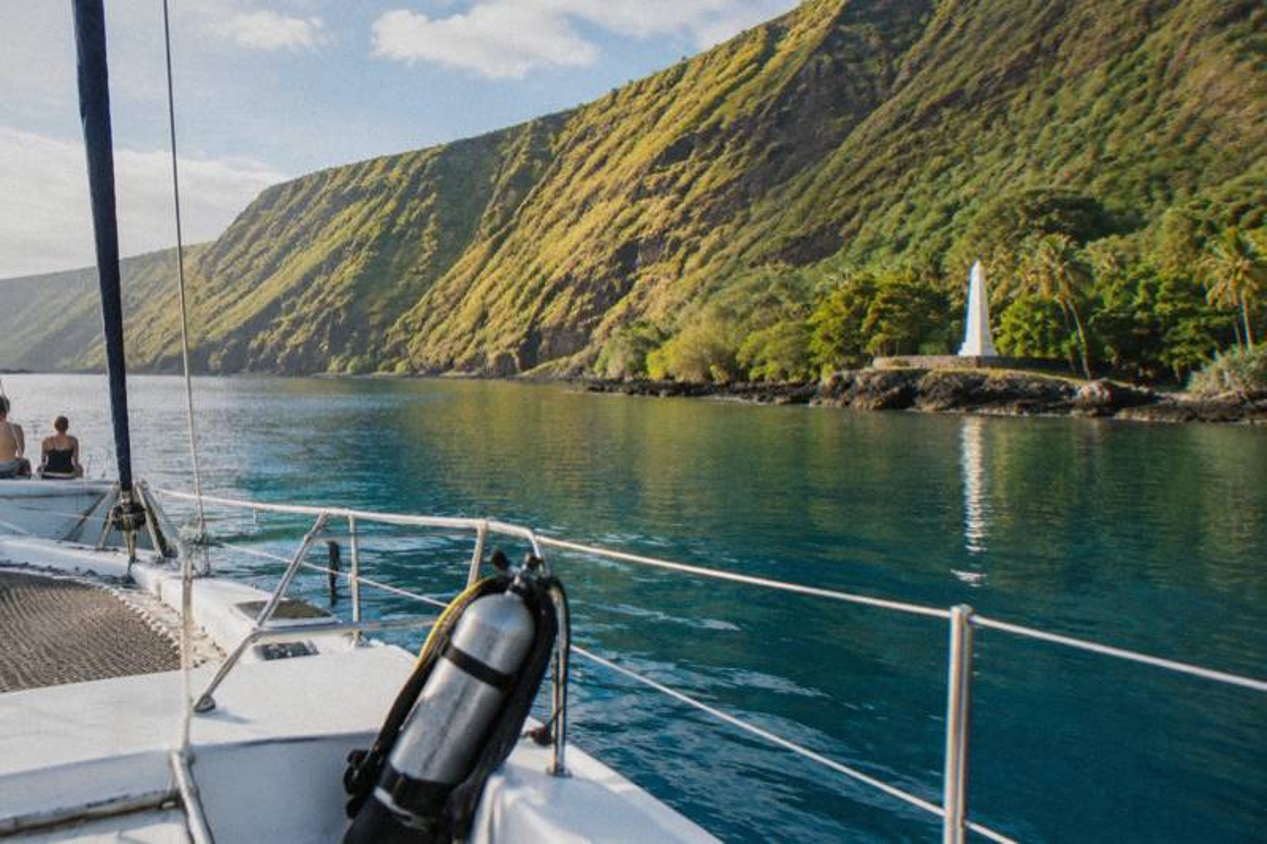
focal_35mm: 49
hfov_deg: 40.4
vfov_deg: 27.5
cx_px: 634
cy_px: 422
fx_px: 1724
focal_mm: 49
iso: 320
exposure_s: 1/320
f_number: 8
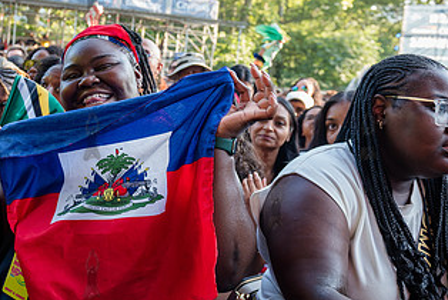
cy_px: 135
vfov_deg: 27.0
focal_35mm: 50
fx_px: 623
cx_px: 91
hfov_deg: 38.1
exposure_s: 1/125
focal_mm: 27
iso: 400
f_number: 3.5
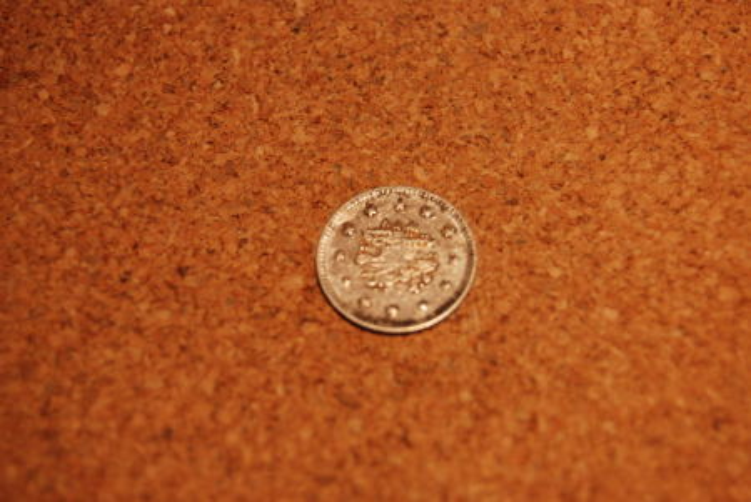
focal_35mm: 82
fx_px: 1723
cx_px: 376
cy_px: 251
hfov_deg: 24.6
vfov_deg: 16.6
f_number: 5.6
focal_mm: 55
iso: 200
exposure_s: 1/80
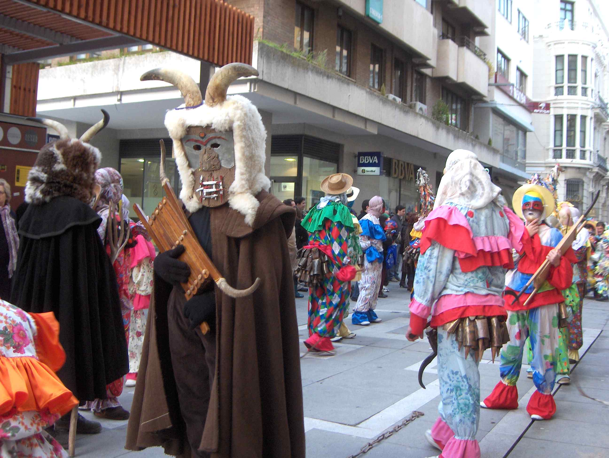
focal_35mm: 39
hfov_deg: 47.8
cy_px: 229
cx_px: 304
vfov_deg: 36.9
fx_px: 687
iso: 200
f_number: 2.8
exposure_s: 1/37.4
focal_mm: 8
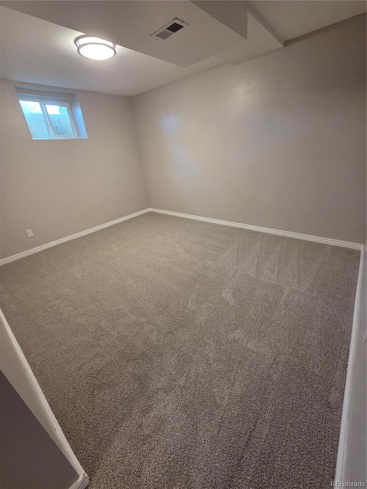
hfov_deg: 89.9
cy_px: 244
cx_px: 184
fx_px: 184
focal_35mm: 13
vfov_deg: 106.2
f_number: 2.2
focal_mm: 2.2
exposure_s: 1/60
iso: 500
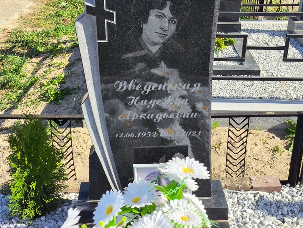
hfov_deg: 38.2
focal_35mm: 50
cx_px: 152
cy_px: 114
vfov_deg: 29.1
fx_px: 438
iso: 50
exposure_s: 1/1351
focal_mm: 4.71
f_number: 1.7
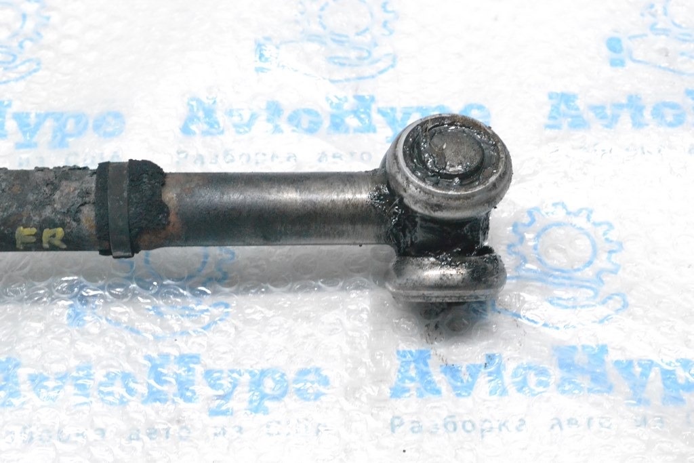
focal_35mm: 82
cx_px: 347
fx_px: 1591
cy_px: 232
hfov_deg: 24.6
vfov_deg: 16.6
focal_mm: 55
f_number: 9
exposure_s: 1/160
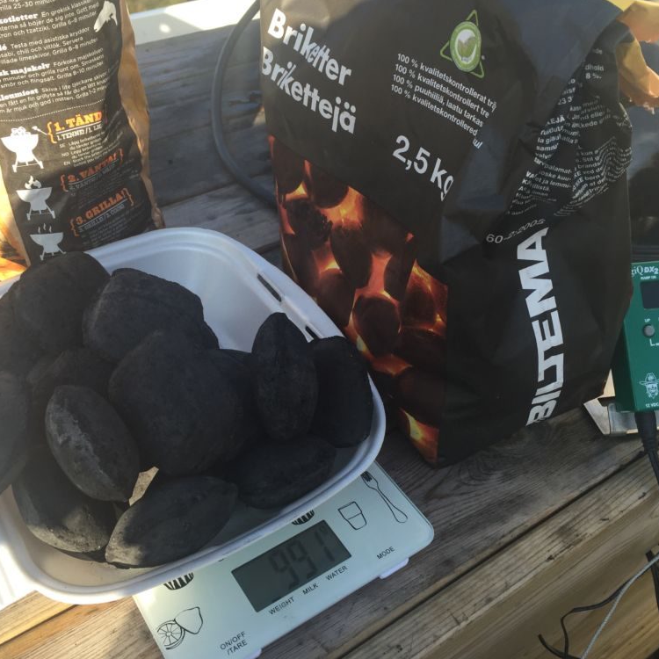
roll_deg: -4.1
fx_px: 754
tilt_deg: -43.7
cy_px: 336
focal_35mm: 35
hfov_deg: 47.2
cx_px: 307
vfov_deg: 47.2
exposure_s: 1/527
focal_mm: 4.15
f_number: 2.2
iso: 32
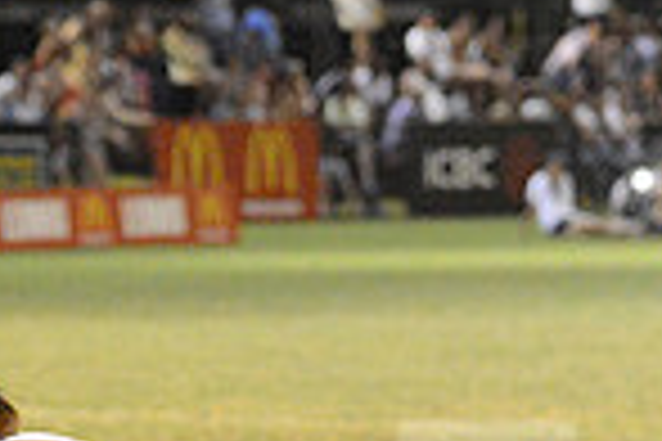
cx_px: 203
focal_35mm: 356
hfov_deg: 5.8
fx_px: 6546
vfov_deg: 3.9
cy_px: 556
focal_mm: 90
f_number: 2.8
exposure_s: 1/250
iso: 6400
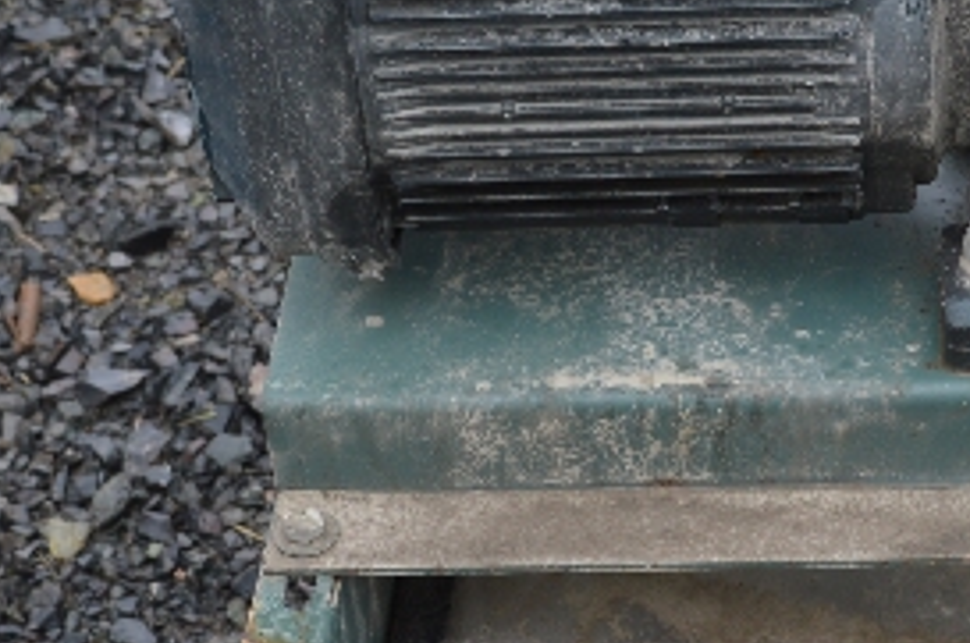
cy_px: 307
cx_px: 732
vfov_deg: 10.4
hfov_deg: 15.5
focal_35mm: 132
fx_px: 3550
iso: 180
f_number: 5.6
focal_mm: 24
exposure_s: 1/125
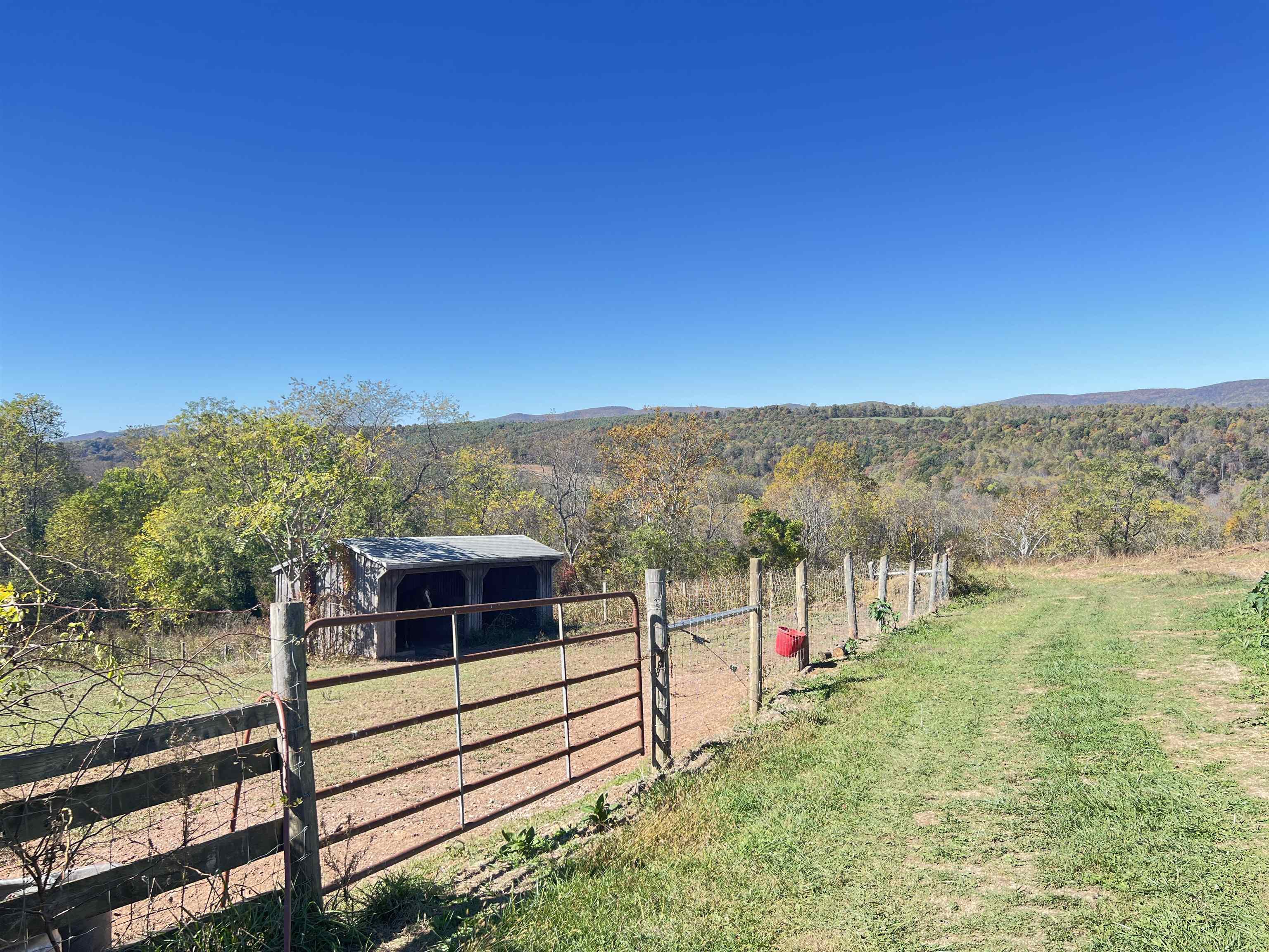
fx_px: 953
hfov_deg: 67.3
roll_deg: +2.5
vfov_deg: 53.1
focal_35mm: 26
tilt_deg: -1.4
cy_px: 476
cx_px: 634
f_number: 1.5
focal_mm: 5.7
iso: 50
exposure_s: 1/902
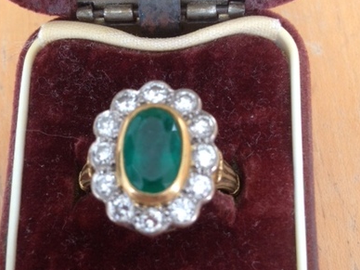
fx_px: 530
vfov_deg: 28.5
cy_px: 154
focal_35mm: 51
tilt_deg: -72.0
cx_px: 173
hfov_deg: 37.5
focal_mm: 4.12
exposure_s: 1/20
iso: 64
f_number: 2.4
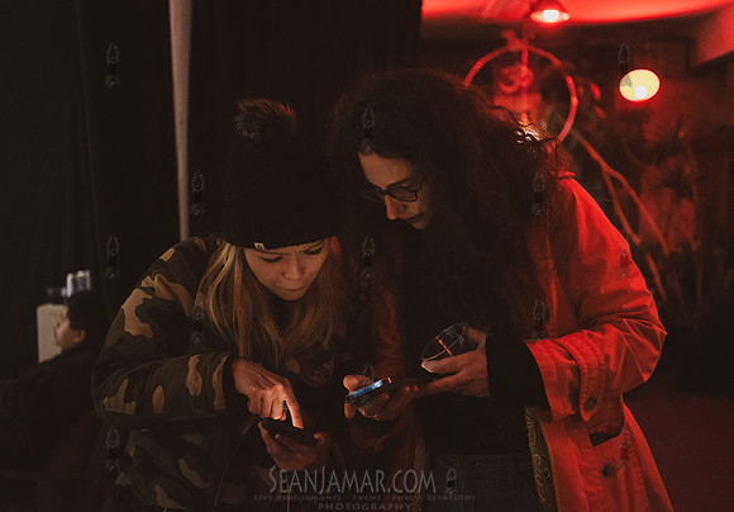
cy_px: 256
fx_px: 749
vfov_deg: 37.7
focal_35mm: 36
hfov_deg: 52.2
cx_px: 351
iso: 8000
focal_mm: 35
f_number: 2.8
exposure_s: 1/125
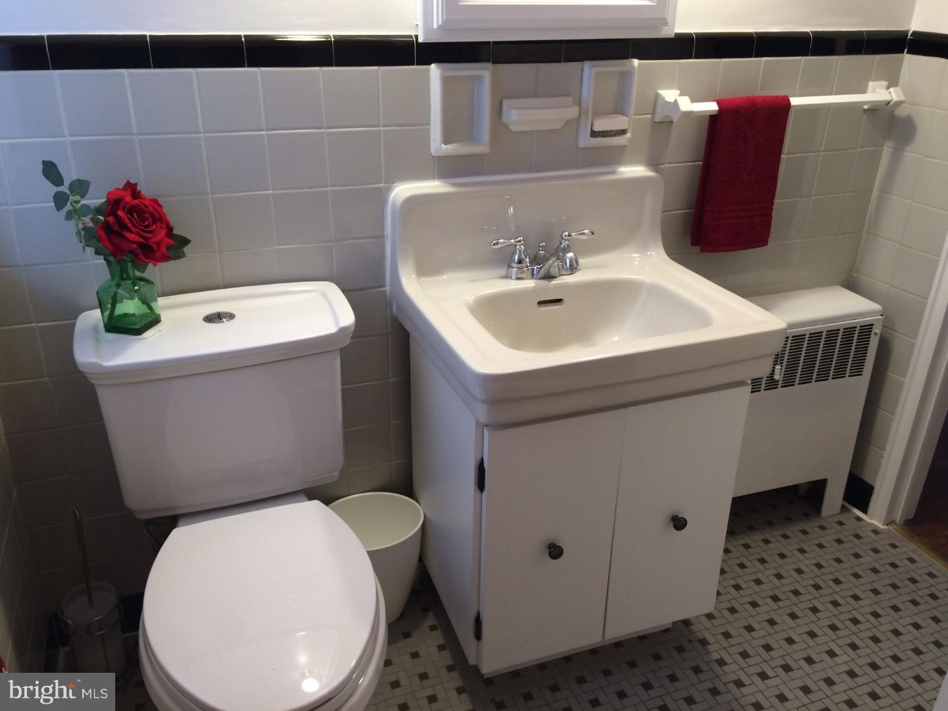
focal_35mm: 29
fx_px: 794
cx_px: 474
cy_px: 356
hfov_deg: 61.7
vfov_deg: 48.2
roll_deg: -0.9
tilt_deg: -25.4
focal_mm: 4.15
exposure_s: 1/30
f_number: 2.2
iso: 40
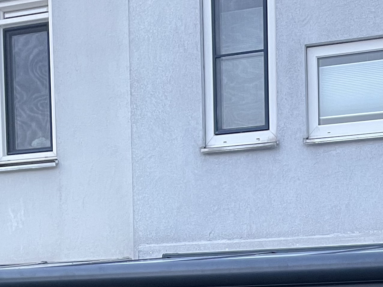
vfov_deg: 16.5
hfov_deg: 23.0
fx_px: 907
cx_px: 374
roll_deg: -1.2
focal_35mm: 82
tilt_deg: -4.4
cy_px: 421
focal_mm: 5.1
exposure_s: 1/60
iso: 160
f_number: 1.6
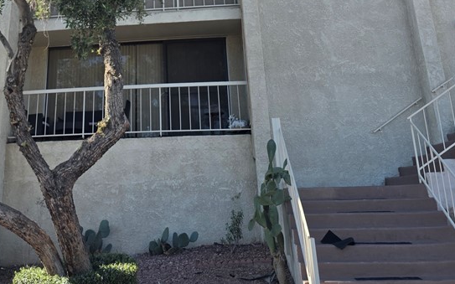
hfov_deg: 42.8
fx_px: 570
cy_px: -34
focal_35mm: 46
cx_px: 142
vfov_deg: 25.7
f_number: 1.7
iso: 80
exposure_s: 1/2745
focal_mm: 6.3
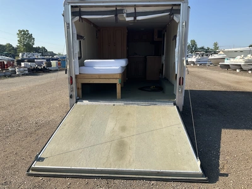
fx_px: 211
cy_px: 94
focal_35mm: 29
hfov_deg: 61.7
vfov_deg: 48.2
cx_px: 126
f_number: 1.8
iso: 25
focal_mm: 3
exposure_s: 1/997
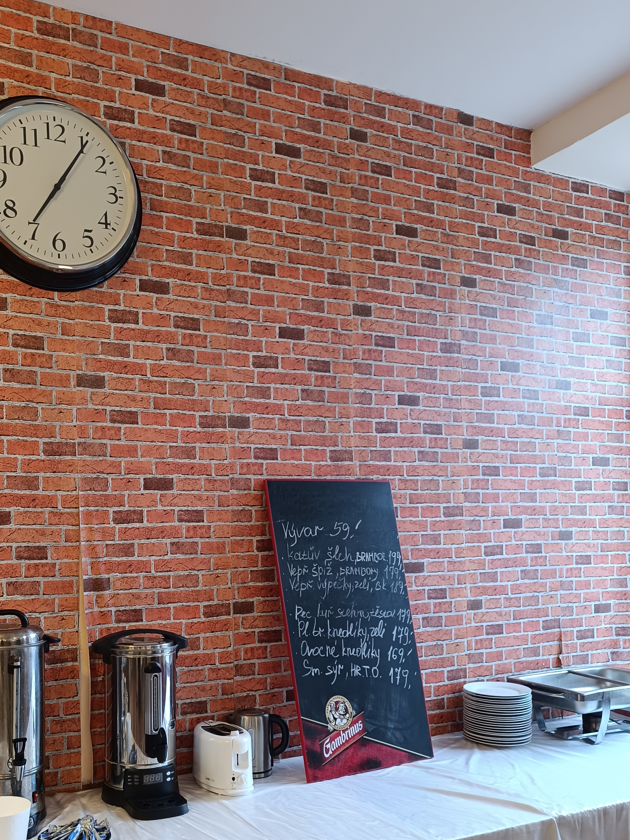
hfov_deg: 42.3
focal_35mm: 33
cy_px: 535
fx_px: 801
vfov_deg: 54.6
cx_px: 200
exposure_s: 1/33.3
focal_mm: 6.14
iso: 1169
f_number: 1.65
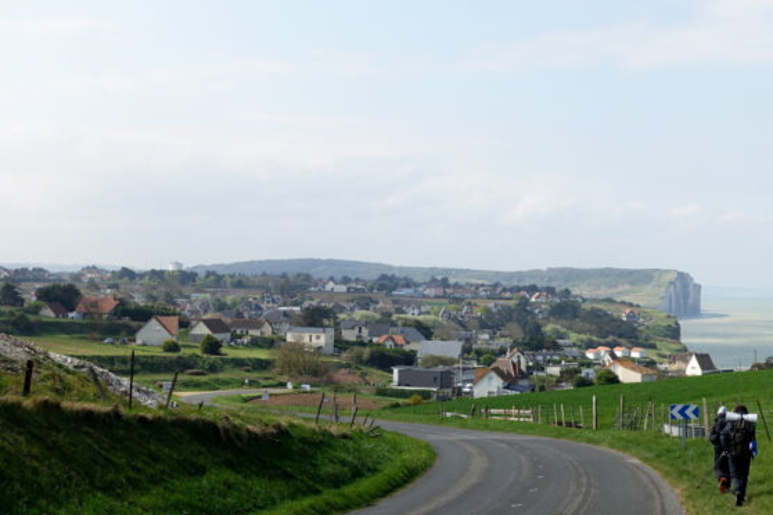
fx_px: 837
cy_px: 305
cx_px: 454
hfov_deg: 49.3
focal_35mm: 39
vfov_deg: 34.1
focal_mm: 10.81
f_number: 4
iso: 125
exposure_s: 1/400
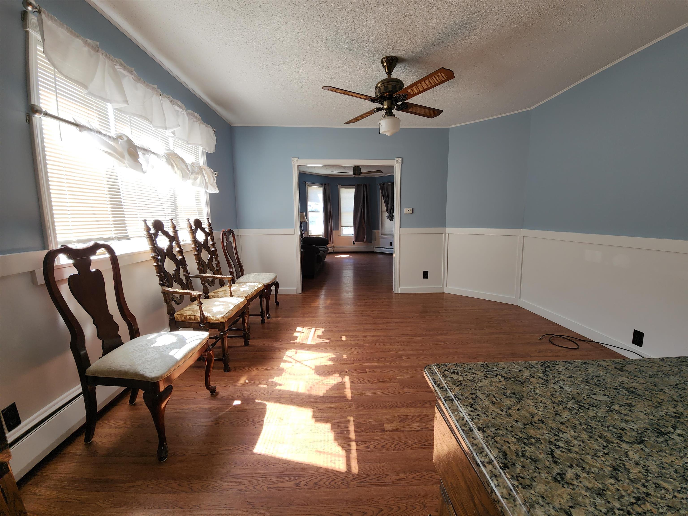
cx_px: 344
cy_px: 258
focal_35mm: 13
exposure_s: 1/120
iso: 64
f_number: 2.2
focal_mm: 2.2
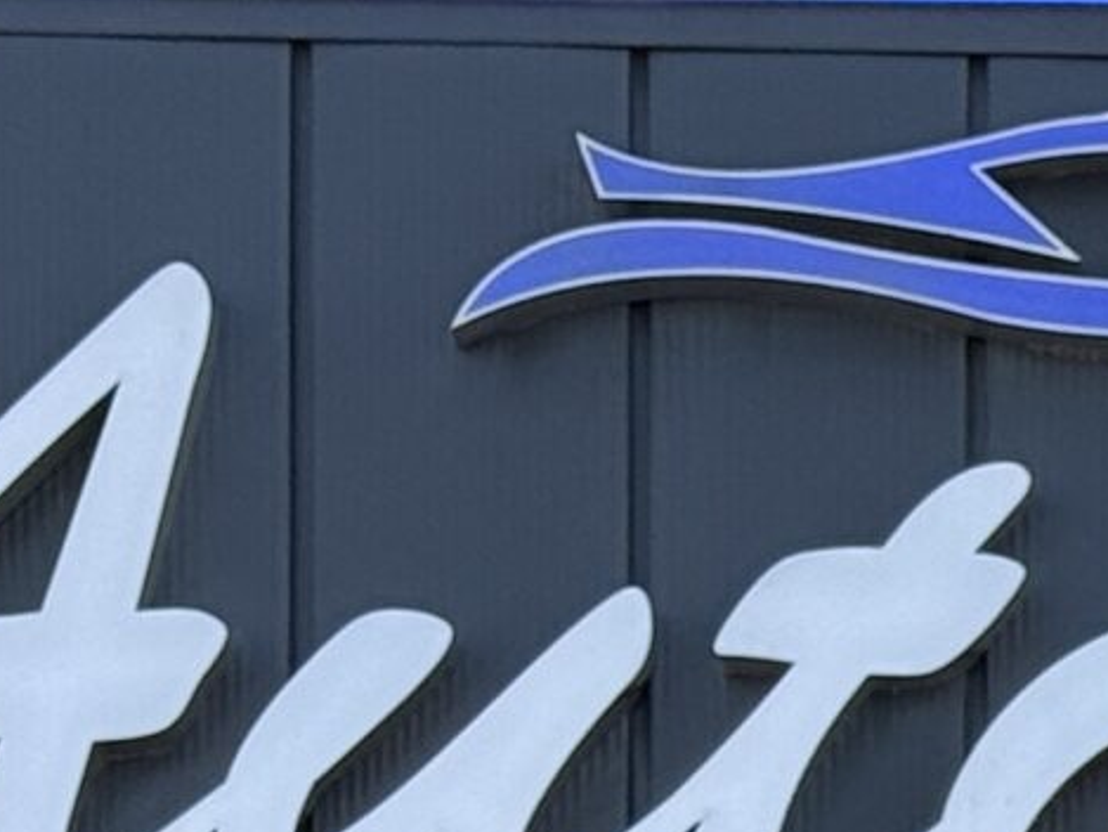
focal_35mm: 262
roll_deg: +0.0
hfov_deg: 7.5
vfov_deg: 5.4
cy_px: 2267
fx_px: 8388
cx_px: 1328
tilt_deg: +2.6
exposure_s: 1/1264
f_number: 1.78
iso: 100
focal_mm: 6.76
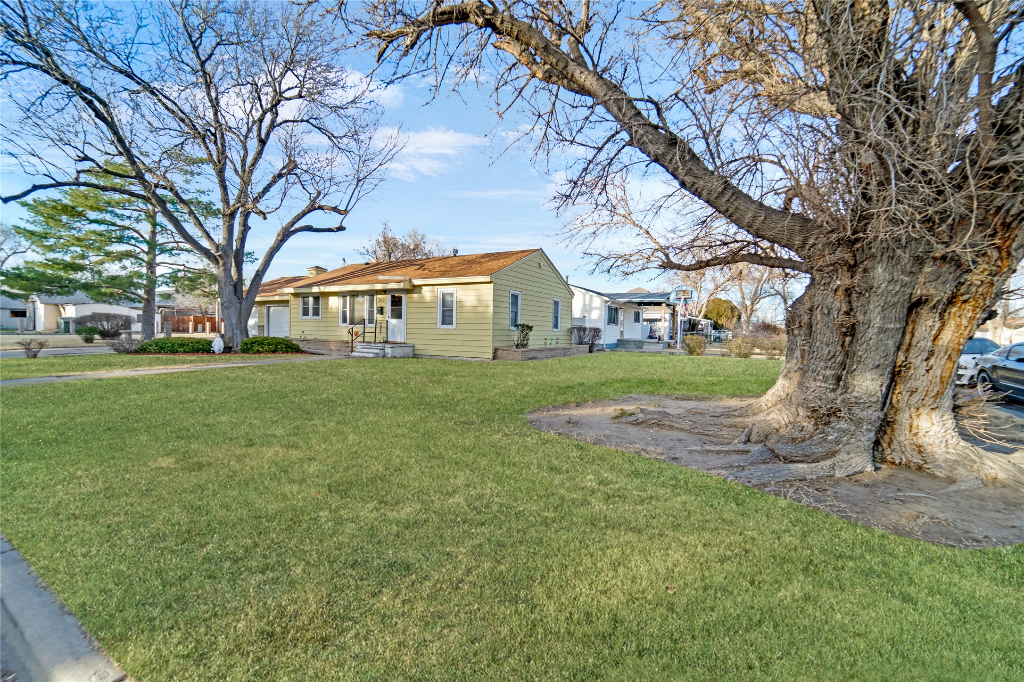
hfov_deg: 104.3
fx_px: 398
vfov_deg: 81.2
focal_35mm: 14
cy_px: 341
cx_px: 512
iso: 400
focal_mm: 14
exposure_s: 1/400
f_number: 11
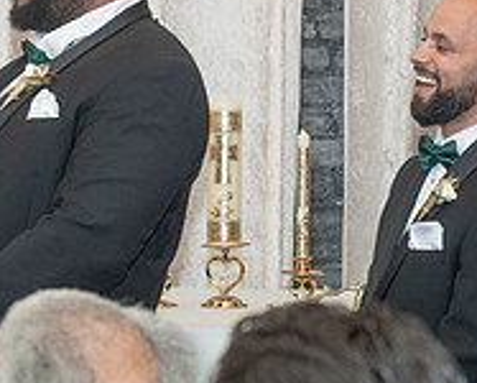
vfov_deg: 7.1
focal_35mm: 218
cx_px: 529
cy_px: 145
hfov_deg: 8.8
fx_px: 3081
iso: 2000
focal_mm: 70
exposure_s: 1/250
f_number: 4
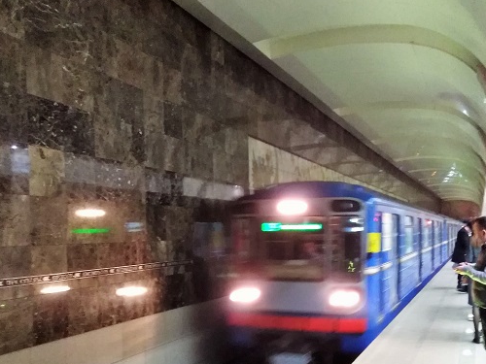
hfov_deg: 47.8
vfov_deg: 36.4
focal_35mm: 39
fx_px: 548
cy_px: 248
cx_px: 267
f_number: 2.2
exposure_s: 1/15
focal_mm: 3.46
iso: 1236
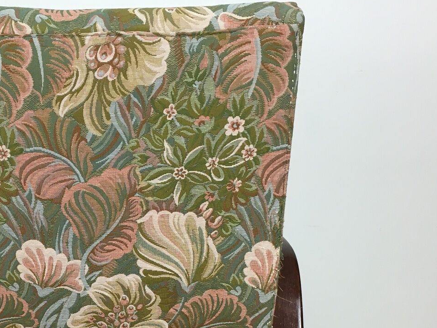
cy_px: 282
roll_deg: +0.1
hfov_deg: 30.8
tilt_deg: -11.1
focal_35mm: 61
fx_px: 770
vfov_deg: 23.5
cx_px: 82
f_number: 2.2
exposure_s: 1/33
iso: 40
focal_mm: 4.15
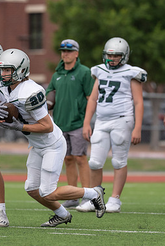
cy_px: 124
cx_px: 57
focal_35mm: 482
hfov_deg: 2.9
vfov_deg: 4.3
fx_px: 3308
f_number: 2.8
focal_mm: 200
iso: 250
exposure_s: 1/1250
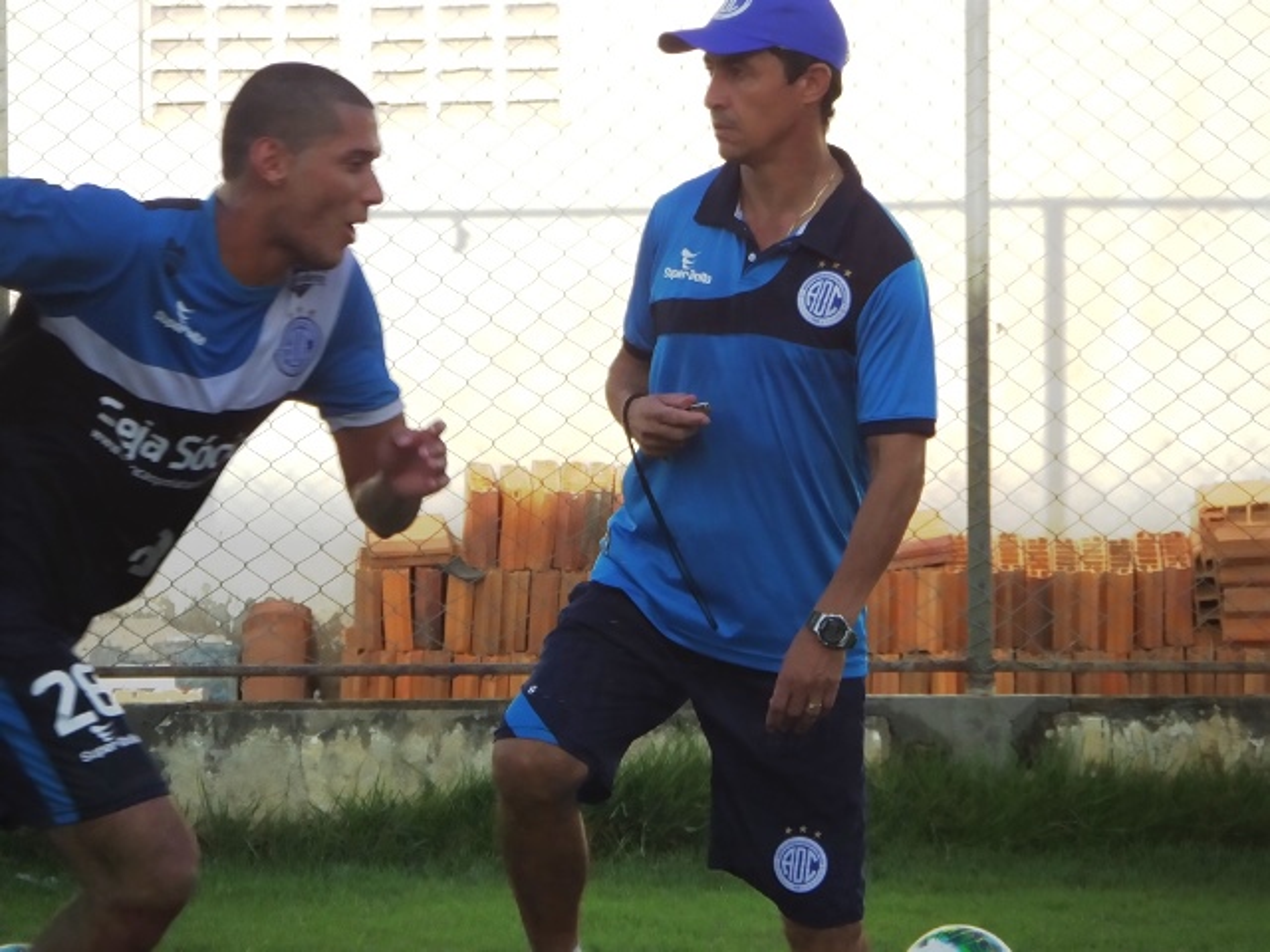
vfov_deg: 4.9
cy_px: 476
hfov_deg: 6.5
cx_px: 635
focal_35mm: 306
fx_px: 11227
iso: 100
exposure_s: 1/500
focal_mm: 49.7
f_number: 5
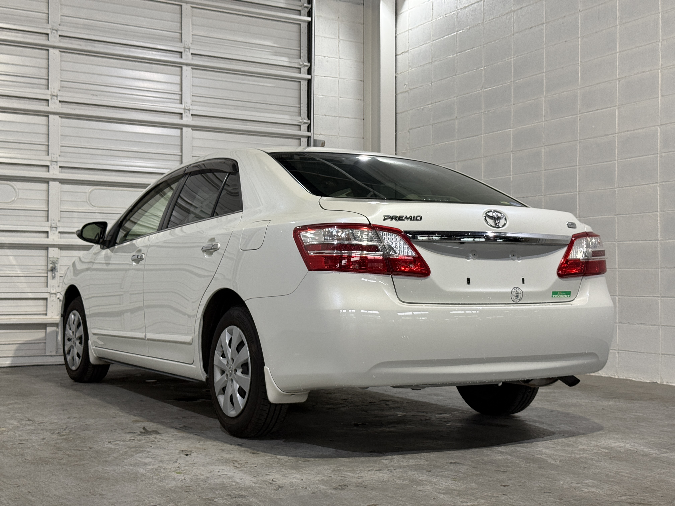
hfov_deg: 39.7
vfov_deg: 30.3
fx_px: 936
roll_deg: -0.2
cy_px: 253
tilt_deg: +2.0
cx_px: 338
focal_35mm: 48
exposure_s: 1/60
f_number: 1.78
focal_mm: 6.76
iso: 64
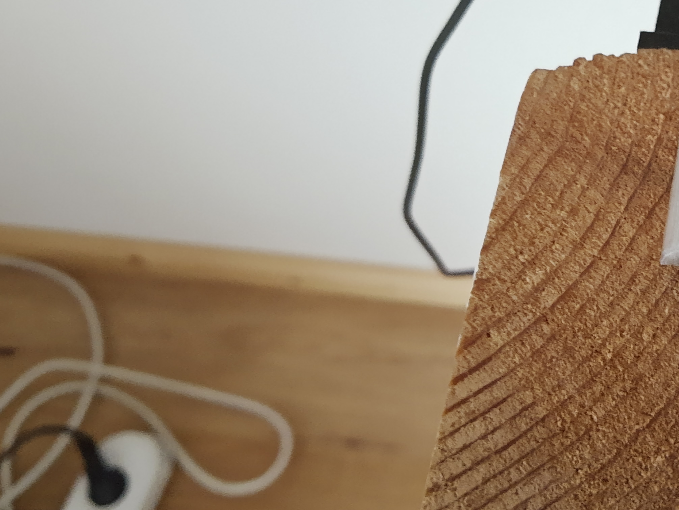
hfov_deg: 33.1
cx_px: 681
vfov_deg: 27.4
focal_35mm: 53
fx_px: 1040
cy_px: 170
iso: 755
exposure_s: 1/25
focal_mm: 3.95
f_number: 1.8
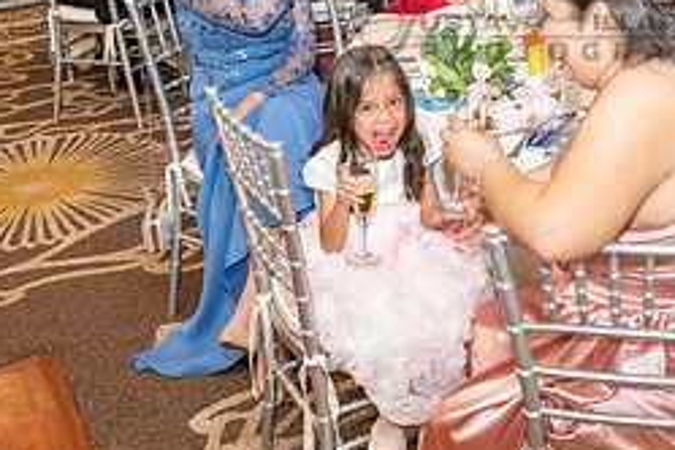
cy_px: 15
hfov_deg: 34.4
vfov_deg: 23.3
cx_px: 556
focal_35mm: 56
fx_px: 1050
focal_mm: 24
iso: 800
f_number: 3.5
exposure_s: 1/125
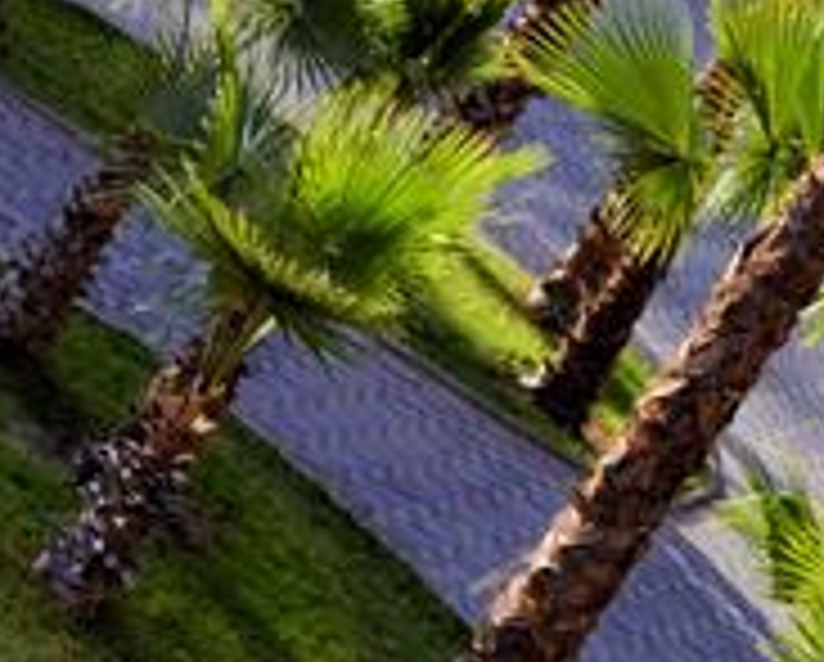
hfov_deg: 8.7
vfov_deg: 7.1
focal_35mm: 215
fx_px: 5253
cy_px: -182
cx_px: 1252
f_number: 6.3
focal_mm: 35
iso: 100
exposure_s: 1/160
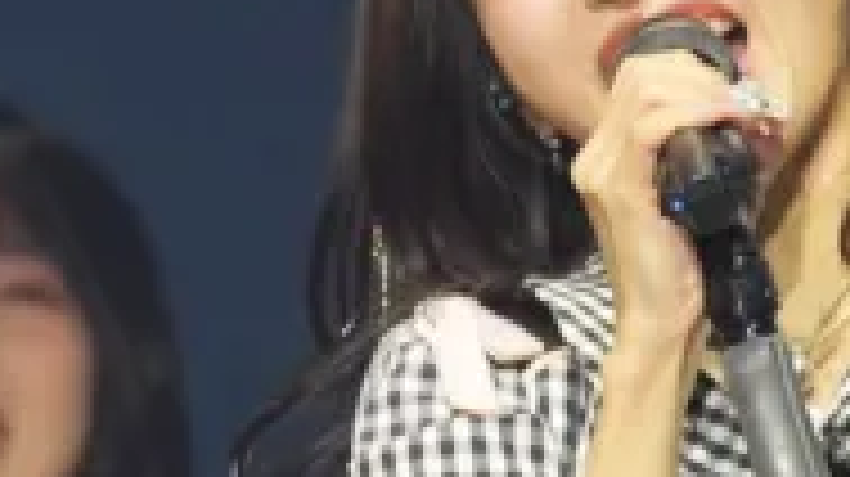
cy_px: 536
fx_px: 45225
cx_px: -9
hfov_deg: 1.1
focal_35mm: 2008
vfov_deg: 0.6
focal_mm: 302.3
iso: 2500
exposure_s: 1/640
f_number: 6.3
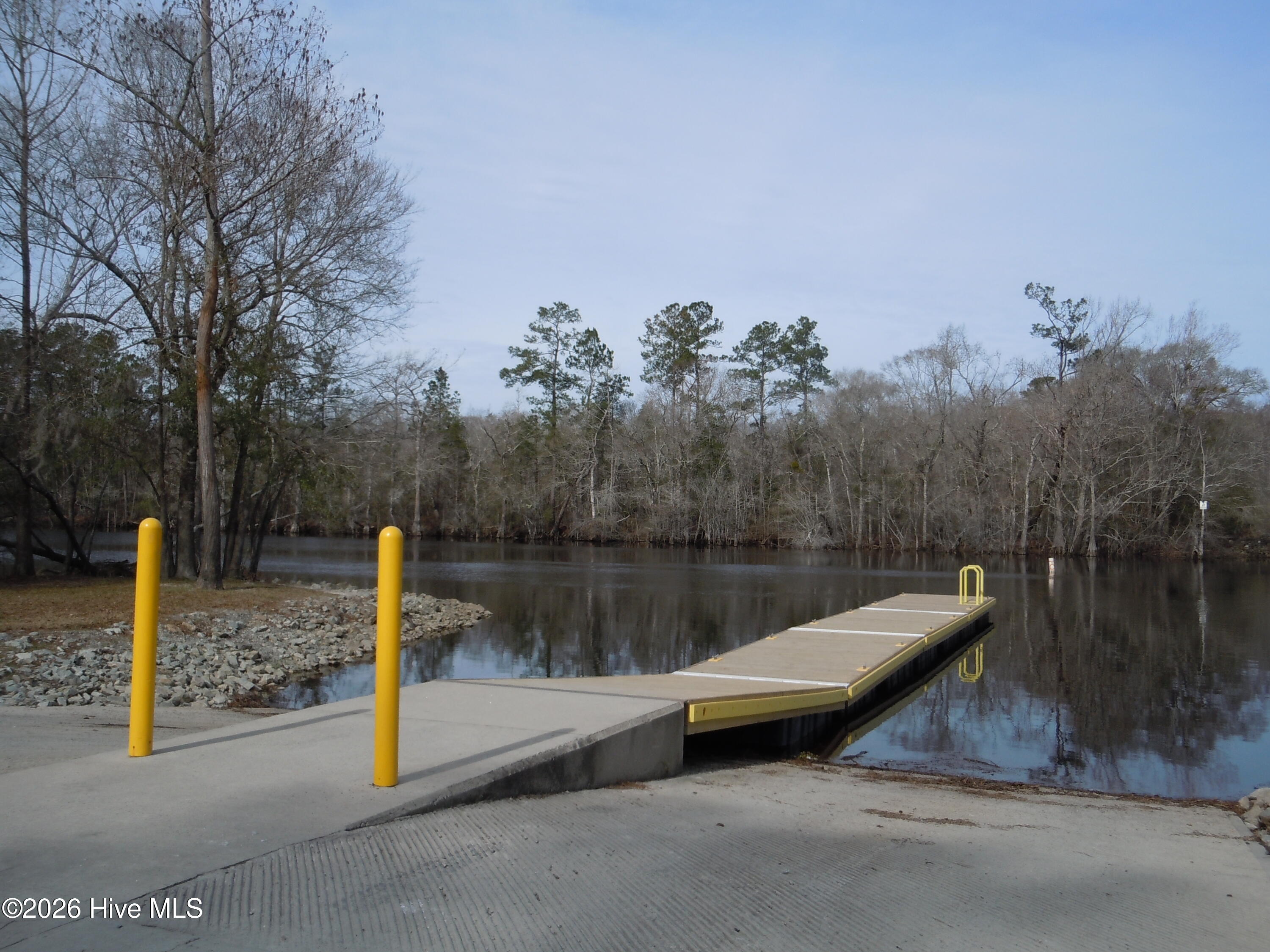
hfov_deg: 55.4
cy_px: 476
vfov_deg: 42.9
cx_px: 635
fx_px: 1211
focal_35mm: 33
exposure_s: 1/1000
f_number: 4
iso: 100
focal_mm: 5.9
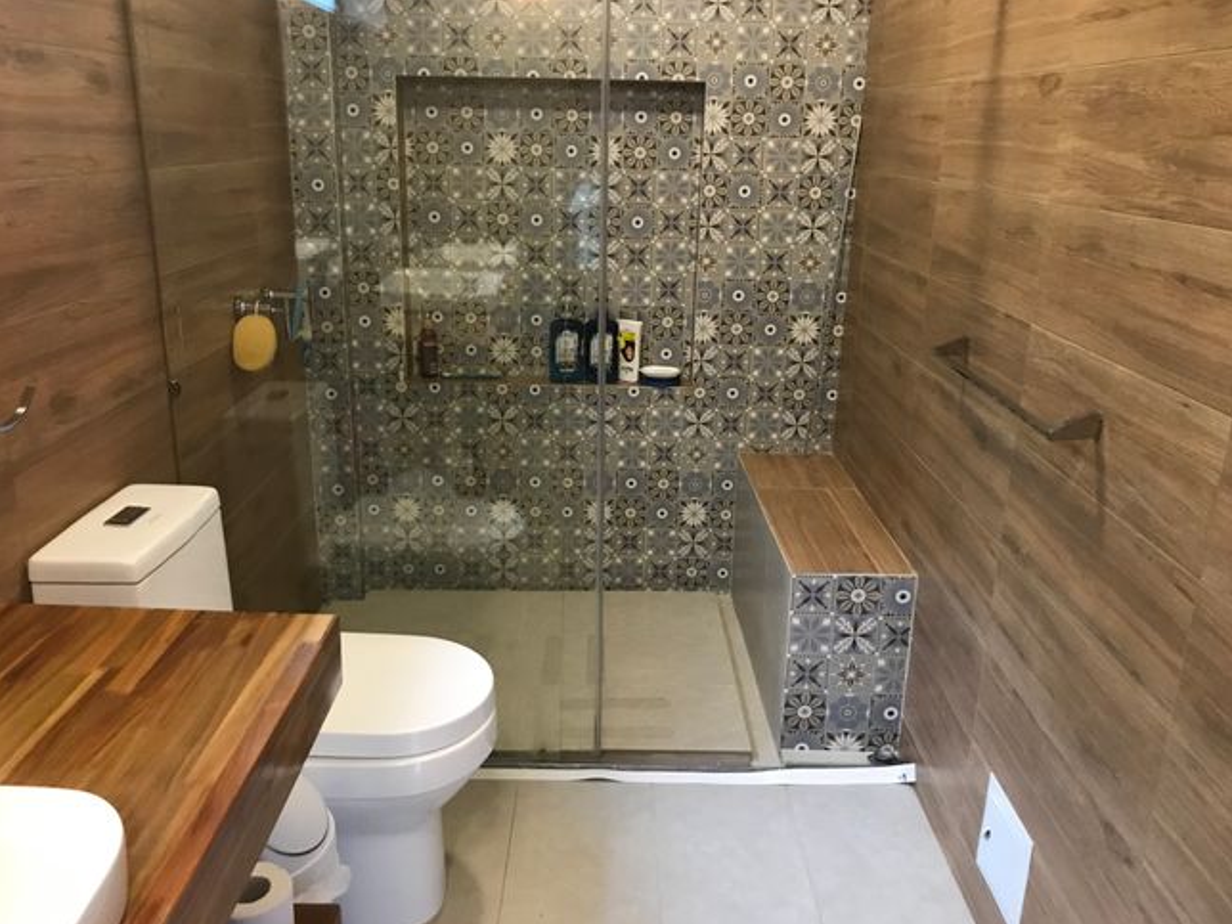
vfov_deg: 48.2
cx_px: 621
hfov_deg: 61.7
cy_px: 459
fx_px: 1032
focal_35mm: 29
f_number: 1.8
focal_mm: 3.99
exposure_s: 1/15
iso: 100
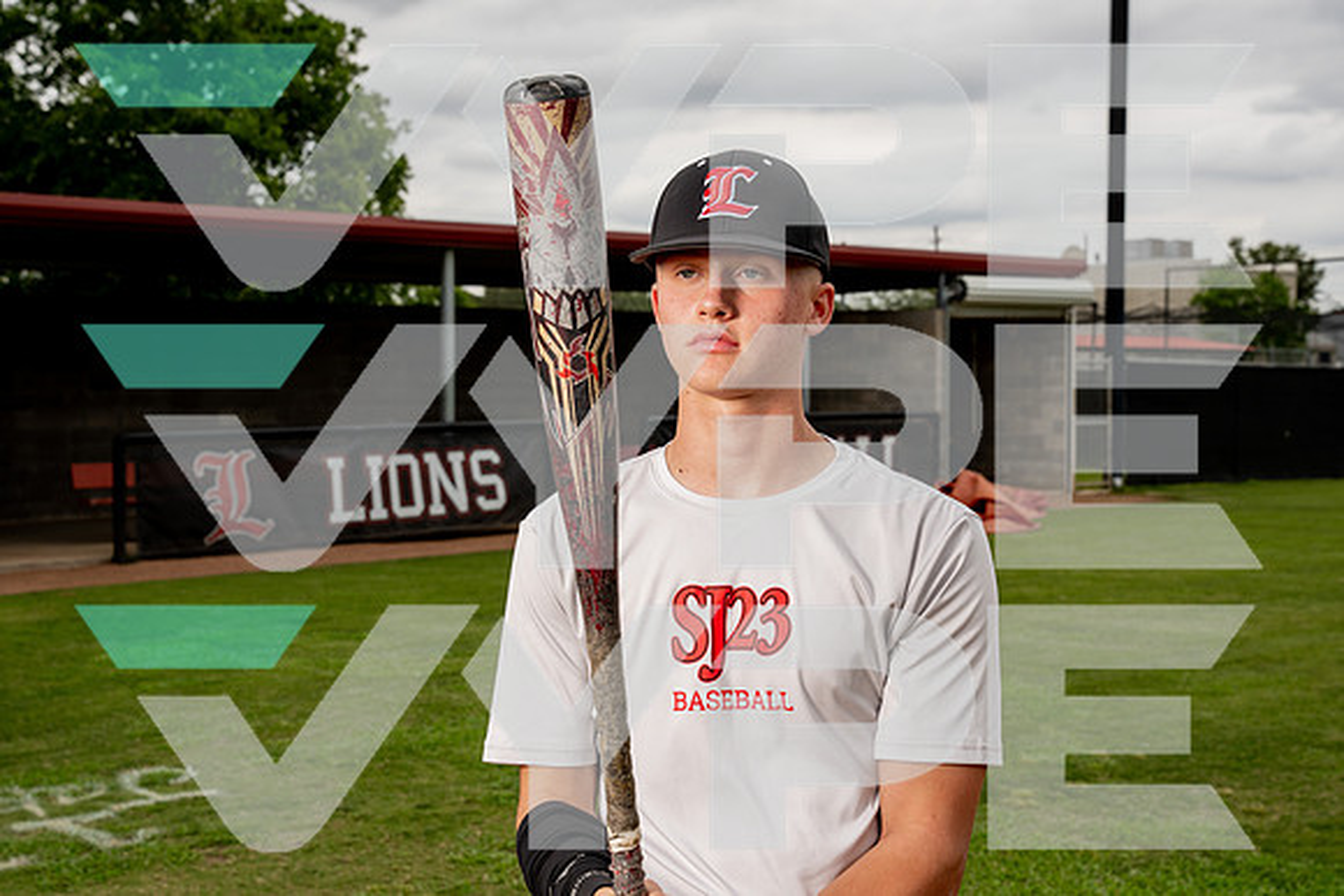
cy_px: 432
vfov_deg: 25.1
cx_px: 652
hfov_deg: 36.9
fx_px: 2014
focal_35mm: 54
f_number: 8
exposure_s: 1/250
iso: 50
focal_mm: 50
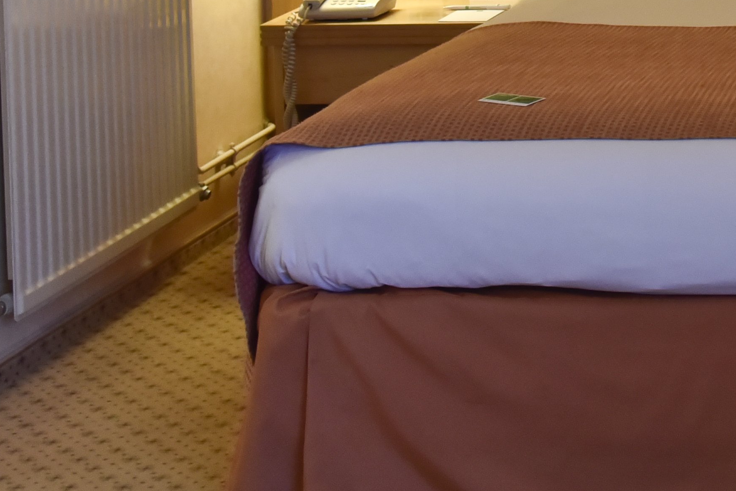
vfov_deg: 12.0
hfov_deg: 17.0
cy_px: -211
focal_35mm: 110
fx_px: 2250
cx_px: 1064
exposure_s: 1/100
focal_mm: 32
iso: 1600
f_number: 5
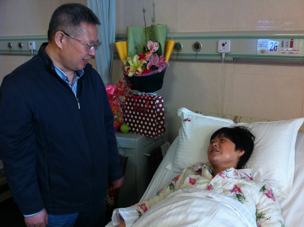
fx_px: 307
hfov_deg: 52.7
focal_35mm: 35
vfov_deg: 40.6
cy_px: 114
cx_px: 152
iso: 250
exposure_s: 1/17
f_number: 2.8
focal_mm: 3.85
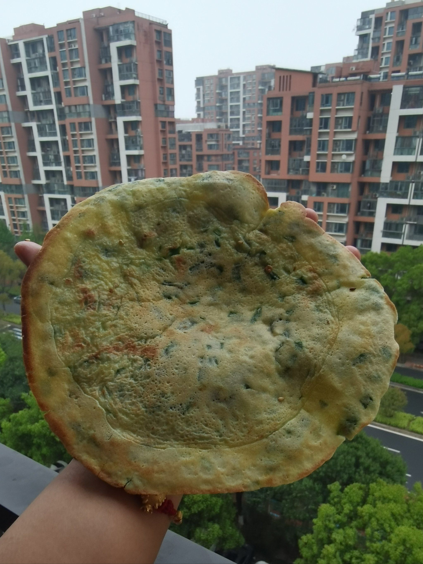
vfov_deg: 67.3
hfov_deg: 53.1
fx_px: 424
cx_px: 212
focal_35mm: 26
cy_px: 282
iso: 50
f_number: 2.2
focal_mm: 2.26
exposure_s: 1/133
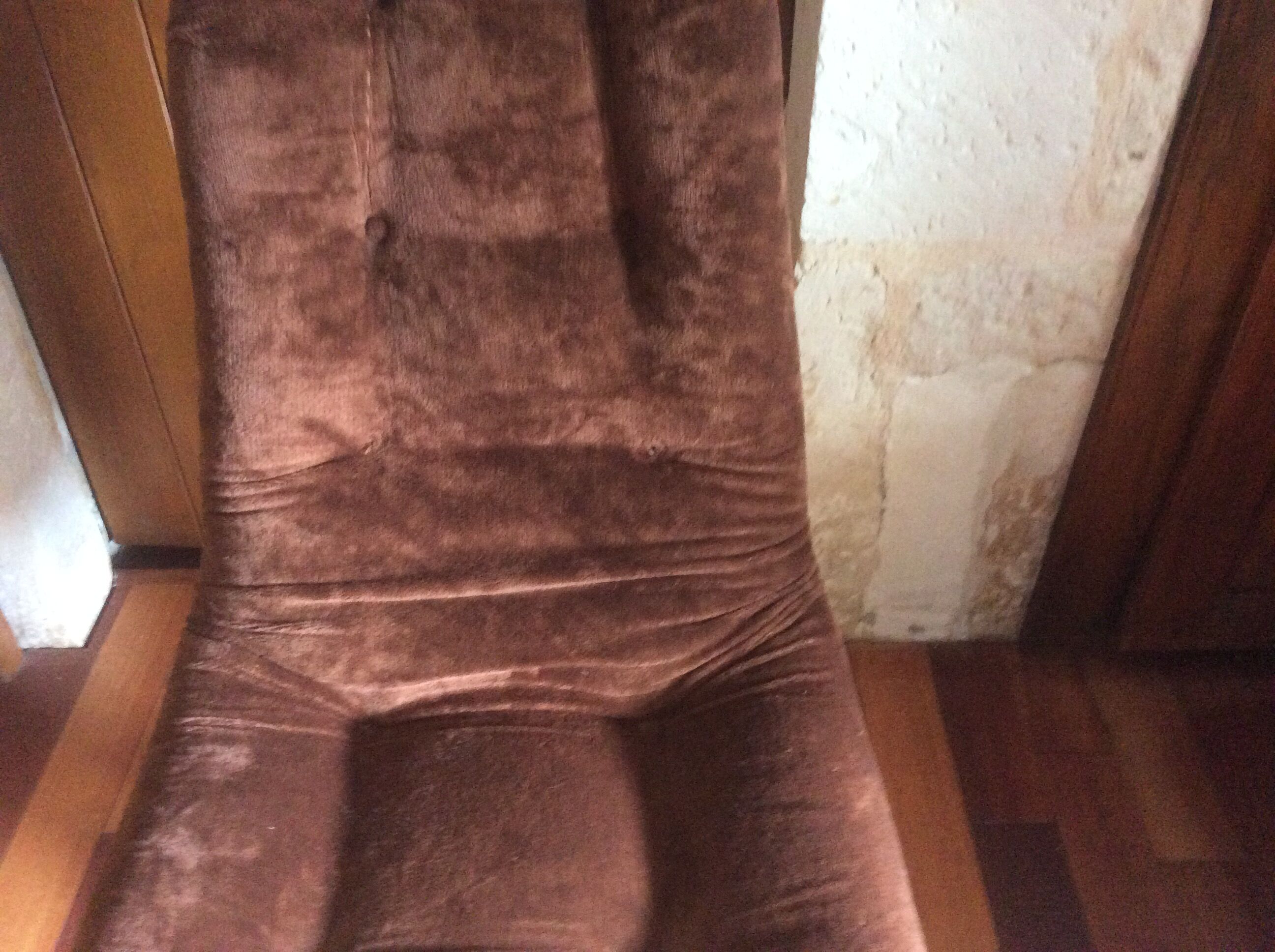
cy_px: 476
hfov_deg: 56.9
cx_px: 638
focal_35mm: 32
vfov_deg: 44.1
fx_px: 1177
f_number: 2.4
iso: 320
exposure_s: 1/17
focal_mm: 3.3
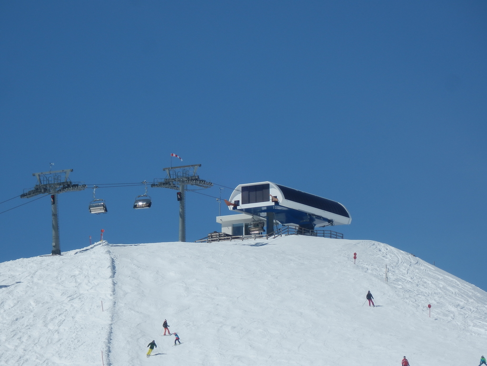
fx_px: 4249
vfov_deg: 4.9
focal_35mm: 302
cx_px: 244
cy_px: 183
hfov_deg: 6.6
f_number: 6.5
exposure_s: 1/1000
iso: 80
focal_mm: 53.9
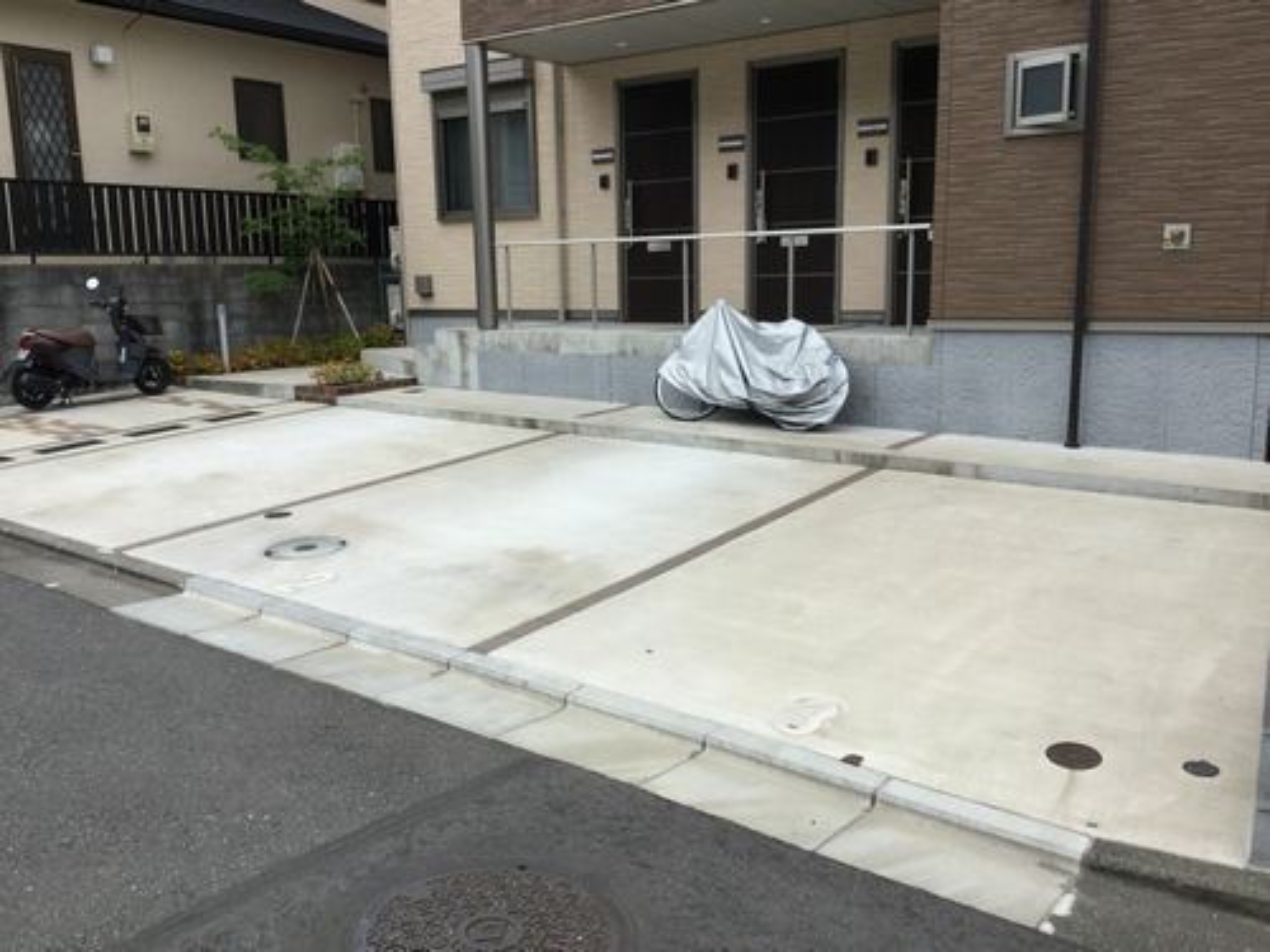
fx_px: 1137
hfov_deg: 58.4
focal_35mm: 31
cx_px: 635
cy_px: 476
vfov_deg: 45.4
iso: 25
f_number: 2.4
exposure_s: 1/734
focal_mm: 3.3
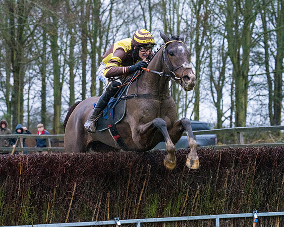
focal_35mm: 180
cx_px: 116
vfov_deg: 8.6
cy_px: 93
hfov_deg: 10.7
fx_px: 1514
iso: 5000
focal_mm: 135
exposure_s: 1/500
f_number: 5
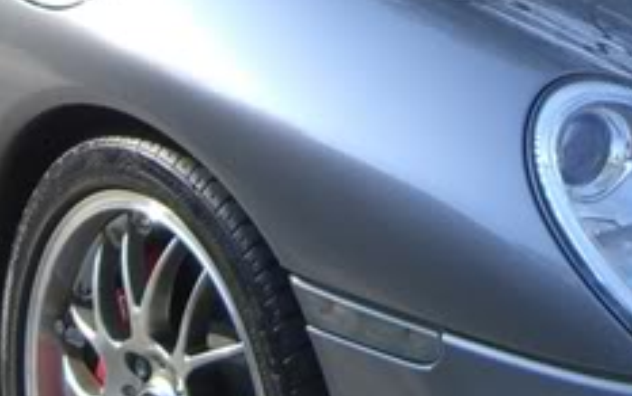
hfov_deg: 11.8
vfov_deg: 7.3
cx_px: 453
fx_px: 3051
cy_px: -146
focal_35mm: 177
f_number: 2.8
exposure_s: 1/250
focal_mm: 7.9
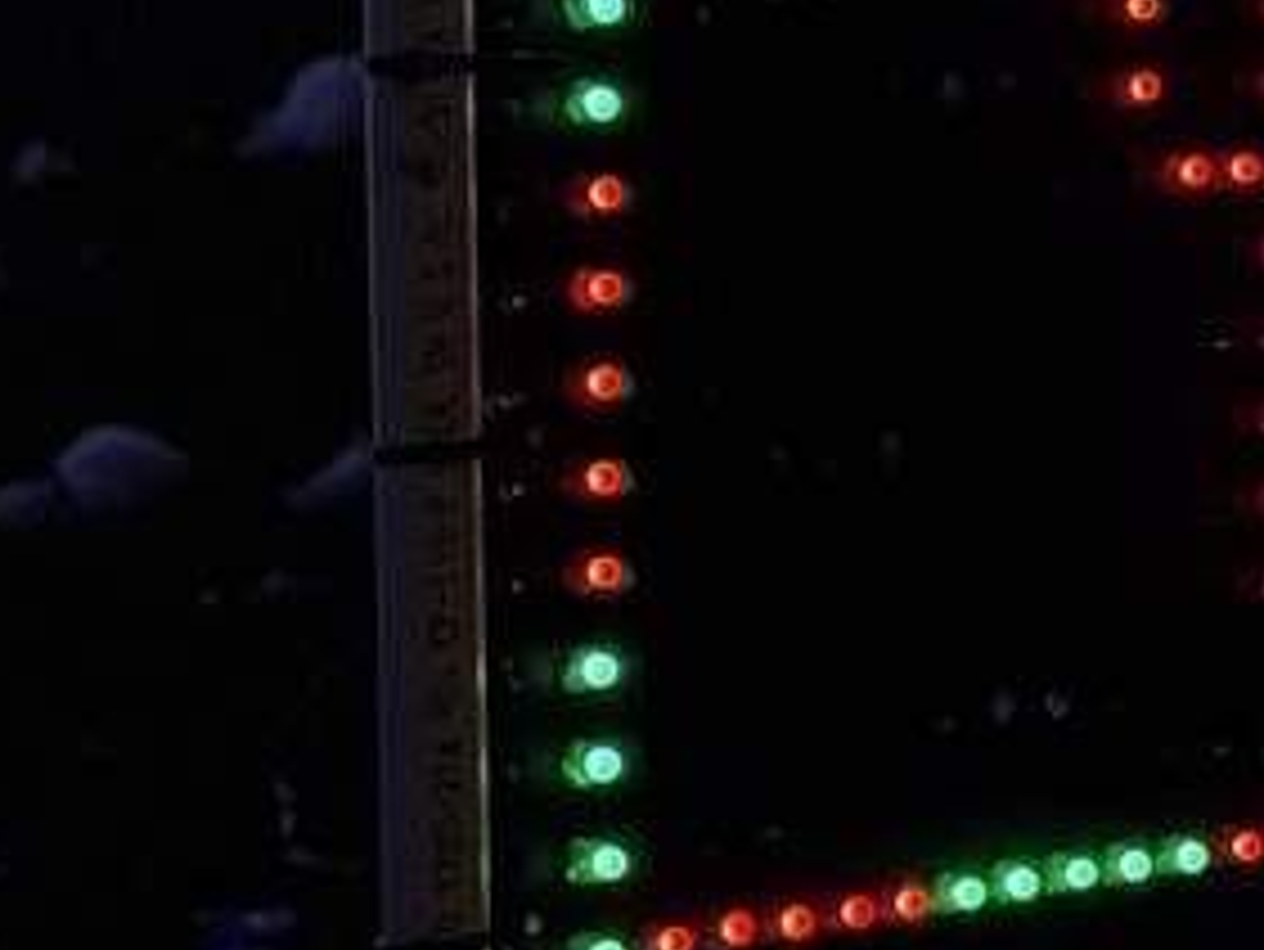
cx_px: 2528
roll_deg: +0.9
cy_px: -396
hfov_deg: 9.1
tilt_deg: +7.1
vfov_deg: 7.2
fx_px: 7489
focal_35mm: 205
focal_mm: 6.76
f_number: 1.78
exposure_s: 1/25
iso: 800
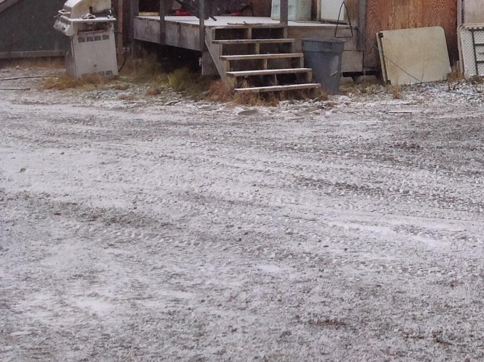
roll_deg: -0.2
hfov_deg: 18.9
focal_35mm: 96
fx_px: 1340
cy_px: -37
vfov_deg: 15.0
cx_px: 640
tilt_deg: -0.8
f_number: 2.4
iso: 50
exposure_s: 1/378
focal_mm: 4.28
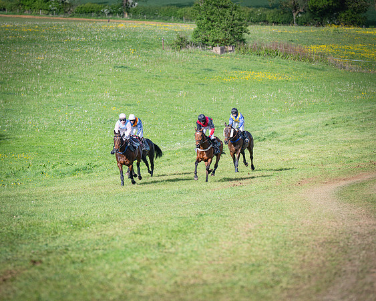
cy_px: 150
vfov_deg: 6.9
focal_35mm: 225
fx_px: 2506
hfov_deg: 8.6
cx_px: 188
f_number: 4
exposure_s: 1/4000
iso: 400
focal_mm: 200
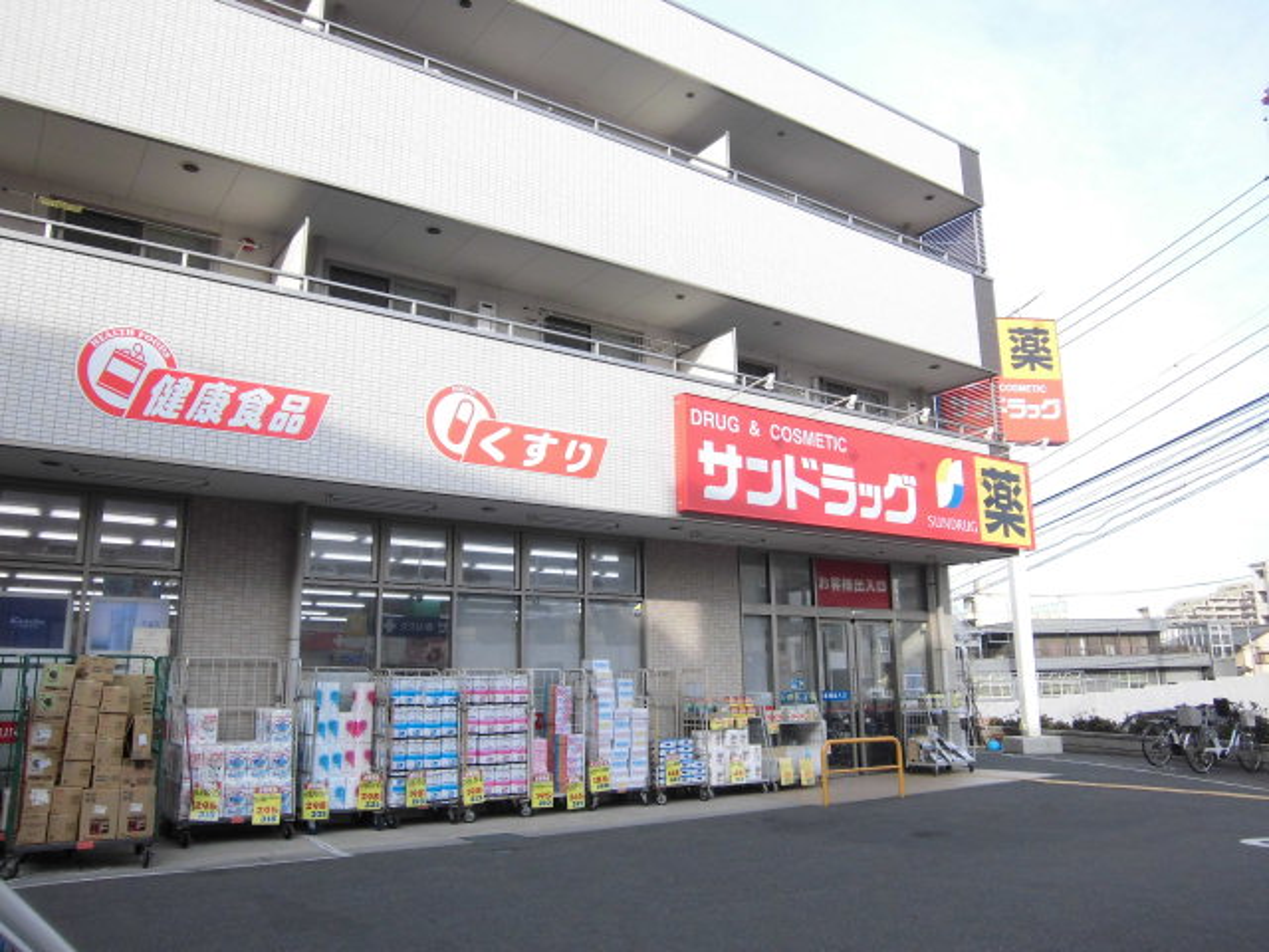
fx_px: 953
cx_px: 634
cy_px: 476
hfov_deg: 67.3
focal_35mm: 26
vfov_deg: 53.1
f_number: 2.8
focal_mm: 4.7
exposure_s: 1/400
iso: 100
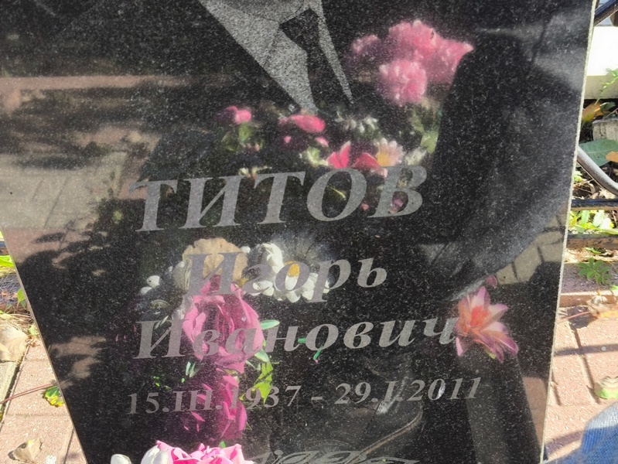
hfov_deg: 38.2
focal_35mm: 50
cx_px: 309
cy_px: 232
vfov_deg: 29.1
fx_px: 893
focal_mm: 4.71
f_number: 1.7
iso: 50
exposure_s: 1/156
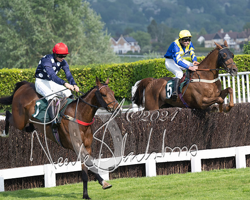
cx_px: 150
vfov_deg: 5.6
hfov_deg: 6.9
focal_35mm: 278
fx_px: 2058
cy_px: 100
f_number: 4
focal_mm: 165
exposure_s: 1/2500
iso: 400
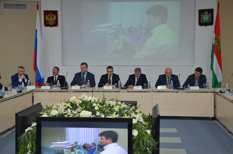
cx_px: 116
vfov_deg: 21.5
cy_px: 77
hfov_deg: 32.0
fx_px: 407
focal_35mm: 63
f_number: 4.8
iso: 800
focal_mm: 42
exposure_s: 1/60
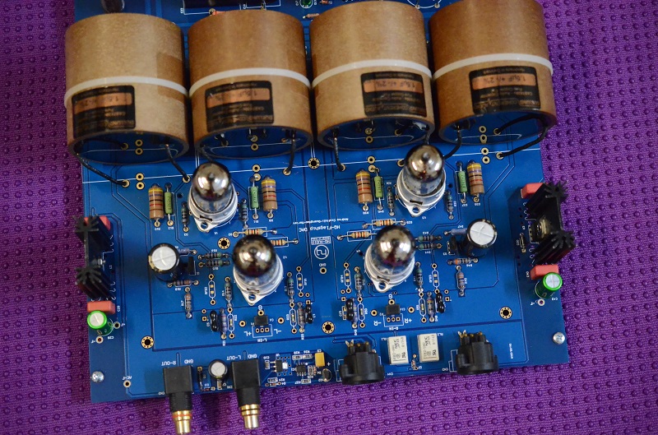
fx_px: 1094
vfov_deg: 22.5
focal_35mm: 60
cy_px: 218
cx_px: 329
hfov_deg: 33.5
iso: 6400
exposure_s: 1/320
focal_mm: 40
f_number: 2.8
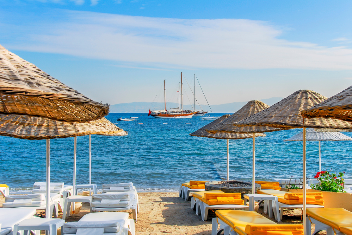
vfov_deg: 29.0
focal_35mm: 46
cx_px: 176
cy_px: 118
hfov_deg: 42.3
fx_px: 455
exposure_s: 1/250
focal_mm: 31
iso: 100
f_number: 8
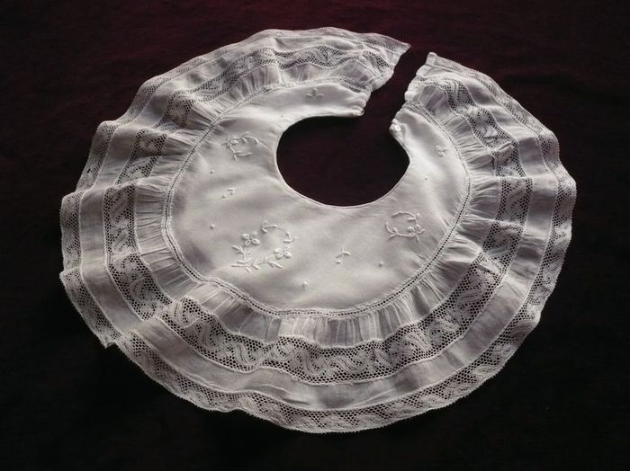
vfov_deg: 40.7
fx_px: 637
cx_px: 315
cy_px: 236
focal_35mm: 35
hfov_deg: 52.7
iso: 400
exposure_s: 1/500
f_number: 2.8
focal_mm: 5.8
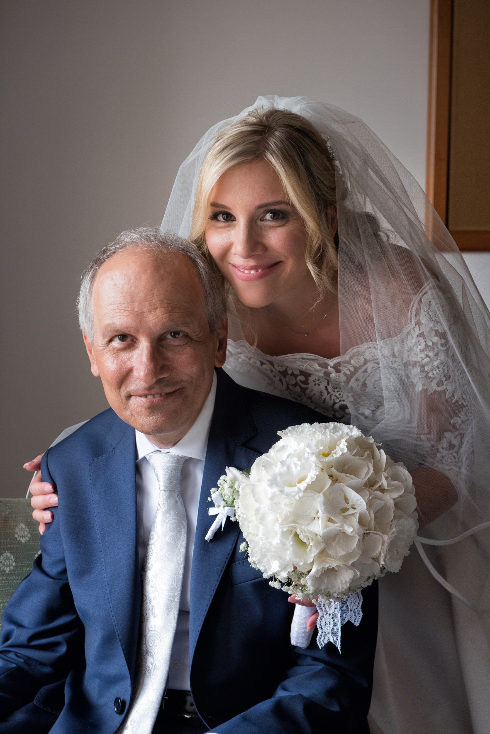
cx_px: 245
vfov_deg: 28.8
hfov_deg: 19.5
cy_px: 367
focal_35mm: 70
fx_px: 1428
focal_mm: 70
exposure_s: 1/100
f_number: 6.3
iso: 1600
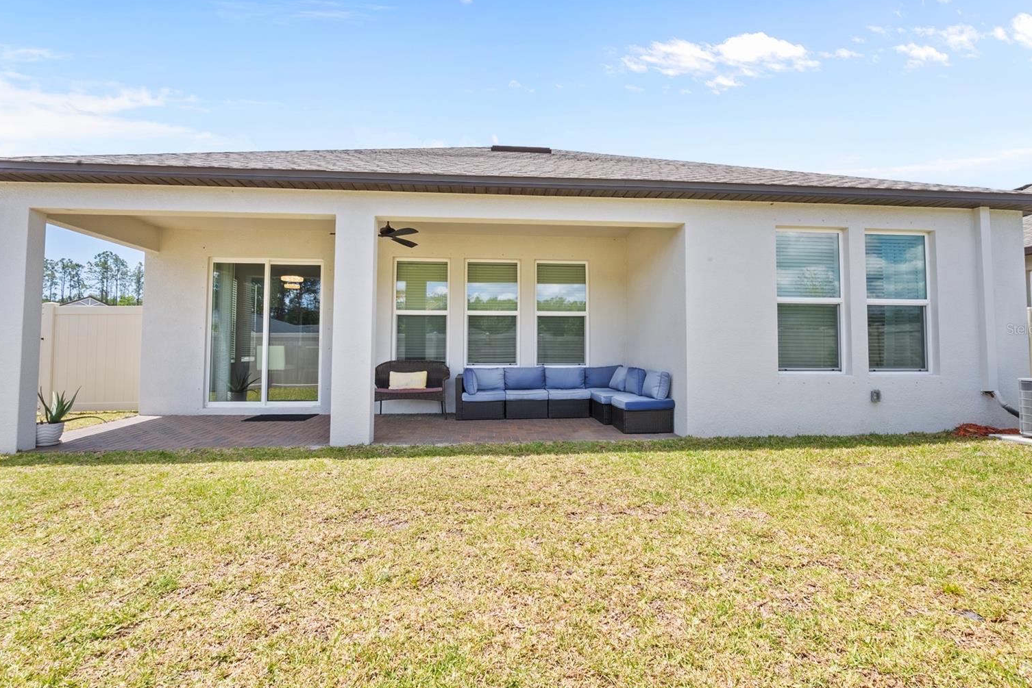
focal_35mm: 18
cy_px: 329
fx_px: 503
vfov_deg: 68.8
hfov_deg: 91.5
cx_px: 519
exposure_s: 1/15
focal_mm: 16.5
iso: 500
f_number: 22
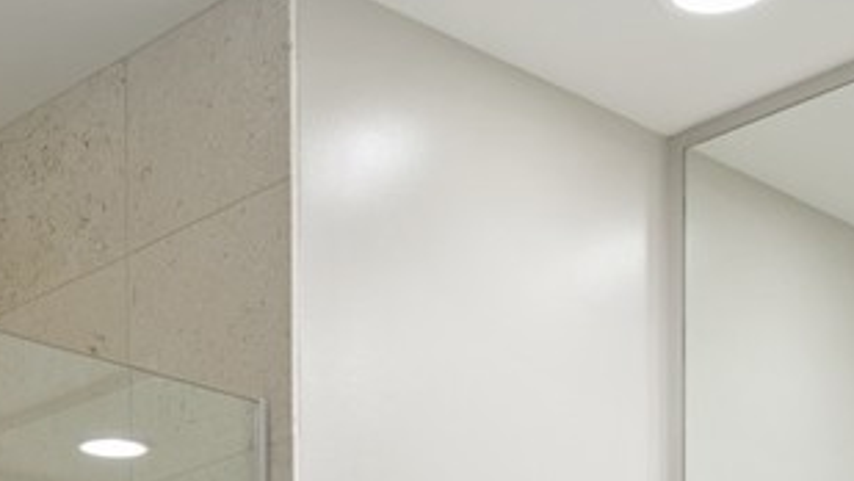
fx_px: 2242
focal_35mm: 99
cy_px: 1114
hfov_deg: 21.2
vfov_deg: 10.7
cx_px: 119
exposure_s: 1/3
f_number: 8
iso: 200
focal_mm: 18
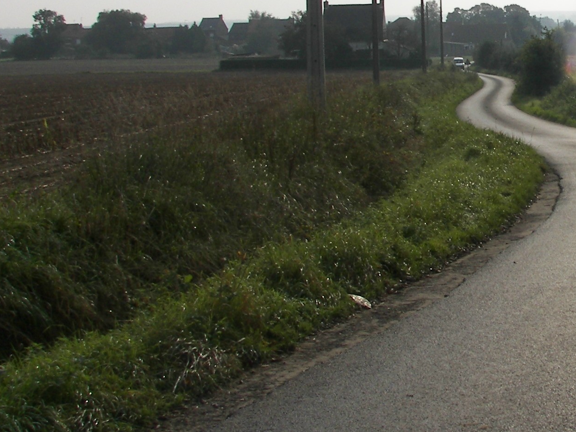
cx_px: 543
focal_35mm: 75
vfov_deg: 19.5
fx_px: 1248
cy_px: 125
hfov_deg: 25.0
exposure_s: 1/500
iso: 50
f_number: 5.6
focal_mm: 6
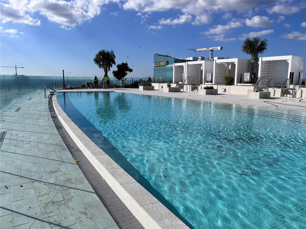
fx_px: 230
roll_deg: -0.3
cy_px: 114
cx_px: 153
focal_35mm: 26
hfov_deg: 67.3
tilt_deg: -8.1
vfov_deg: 53.1
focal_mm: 5.1
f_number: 1.6
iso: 50
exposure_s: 1/7874
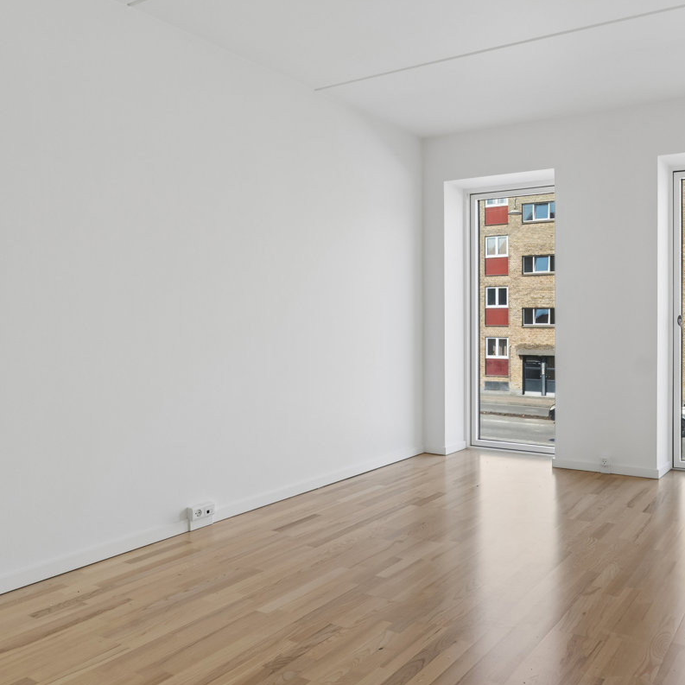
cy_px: 344
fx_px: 604
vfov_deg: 59.1
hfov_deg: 56.5
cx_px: 504
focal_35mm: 27
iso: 200
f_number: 8
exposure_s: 1/100
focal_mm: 14
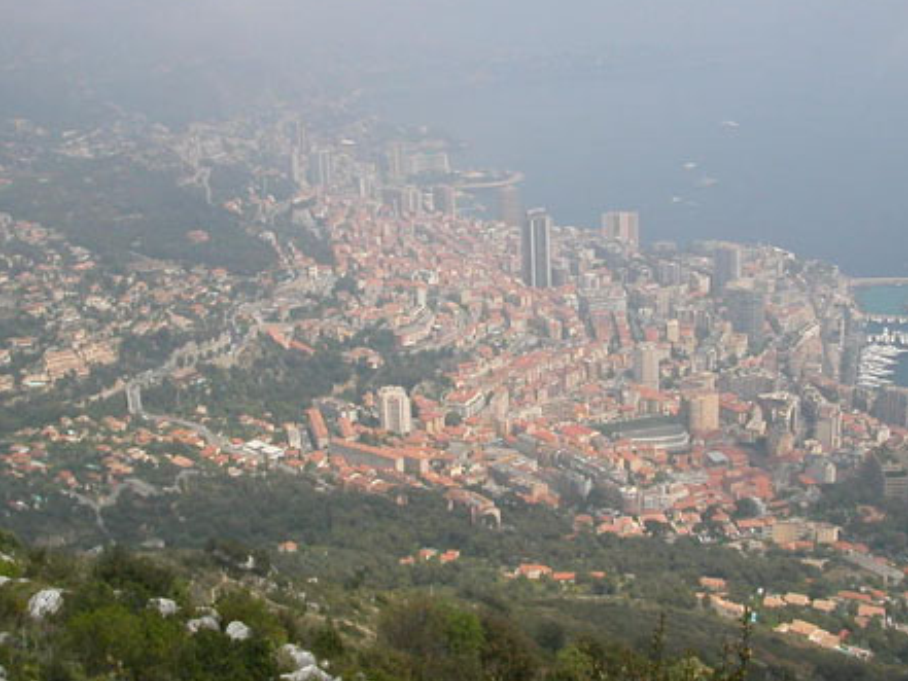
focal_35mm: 47
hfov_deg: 40.4
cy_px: 323
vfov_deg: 30.9
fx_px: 1233
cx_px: 476
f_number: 4.5
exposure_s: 1/754
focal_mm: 5.6
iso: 100
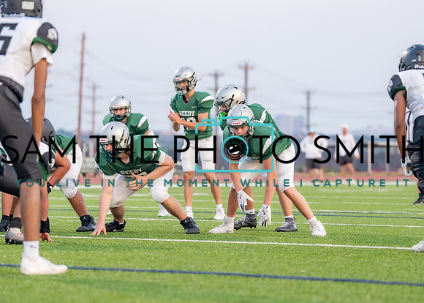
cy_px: 169
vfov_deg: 8.9
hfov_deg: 12.4
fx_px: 1953
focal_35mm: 162
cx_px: 236
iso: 800
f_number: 2.8
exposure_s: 1/1600
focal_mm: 125
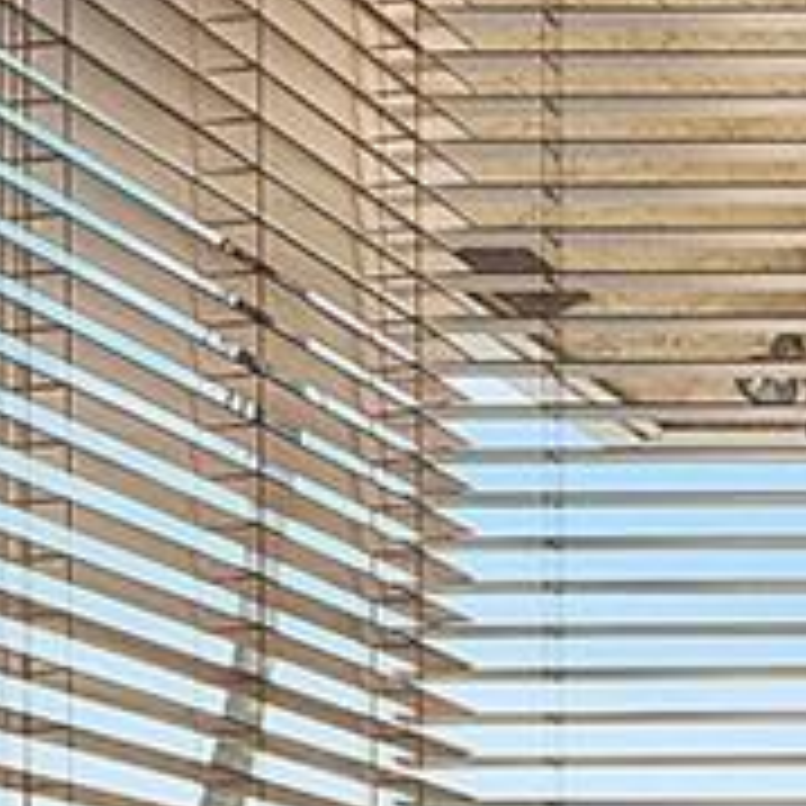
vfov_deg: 11.4
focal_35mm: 146
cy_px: 1274
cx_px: 1995
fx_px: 3846
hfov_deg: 10.2
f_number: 11
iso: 160
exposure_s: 1/30
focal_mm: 10
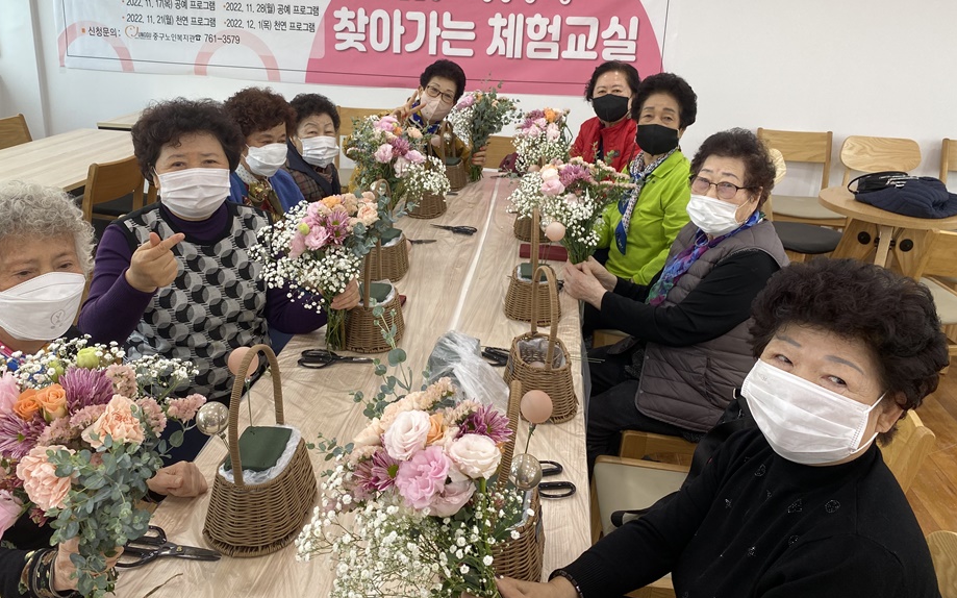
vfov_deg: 41.6
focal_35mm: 30
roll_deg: -2.3
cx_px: 454
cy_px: 241
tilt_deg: -17.4
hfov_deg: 62.9
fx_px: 782
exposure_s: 1/120
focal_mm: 4.25
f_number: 1.8
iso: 50
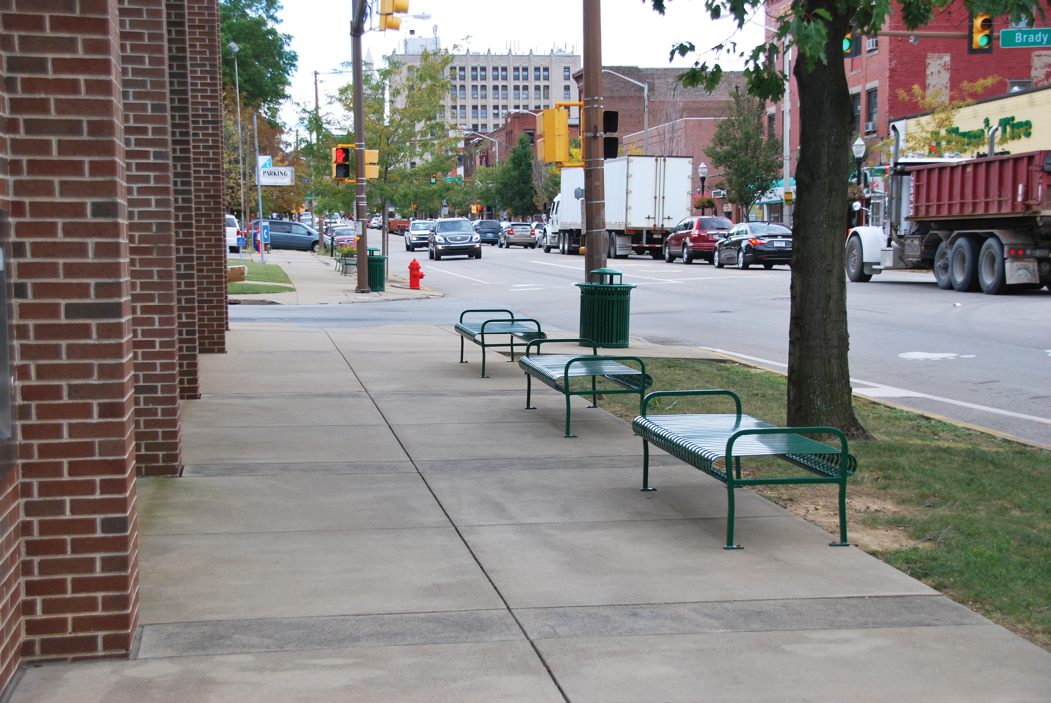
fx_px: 1929
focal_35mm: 66
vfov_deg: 20.7
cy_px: 352
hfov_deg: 30.5
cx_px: 526
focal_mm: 44
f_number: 6.3
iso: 100
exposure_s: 1/160
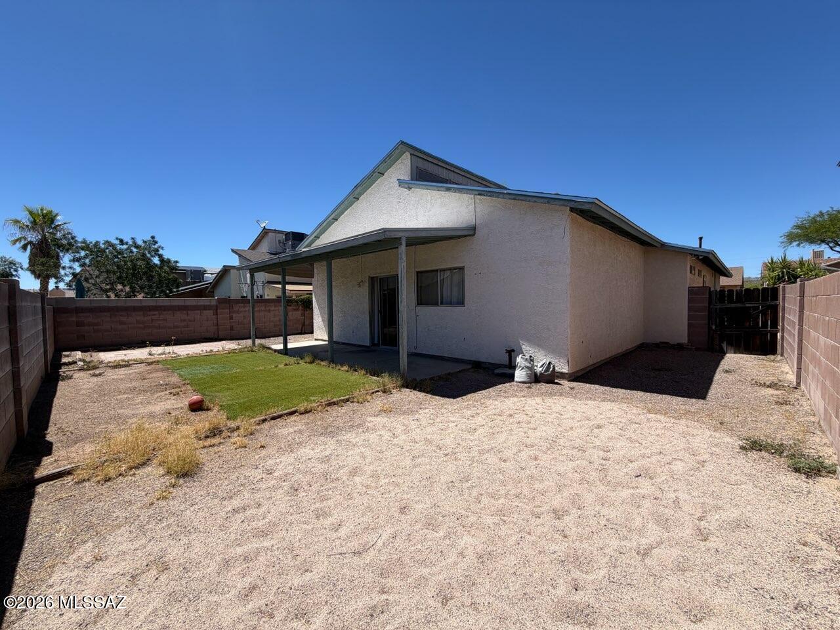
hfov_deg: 102.1
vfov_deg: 85.7
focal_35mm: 14
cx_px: 420
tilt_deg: -2.3
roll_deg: +1.0
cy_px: 315
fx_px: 340
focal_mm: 2.22
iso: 20
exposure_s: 1/985
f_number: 2.2
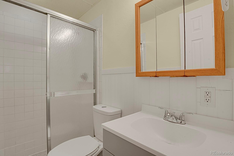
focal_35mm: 17
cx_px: 117
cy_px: 78
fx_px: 110
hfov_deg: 93.3
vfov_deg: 70.4
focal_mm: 17
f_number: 8
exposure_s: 1/1.25
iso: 250
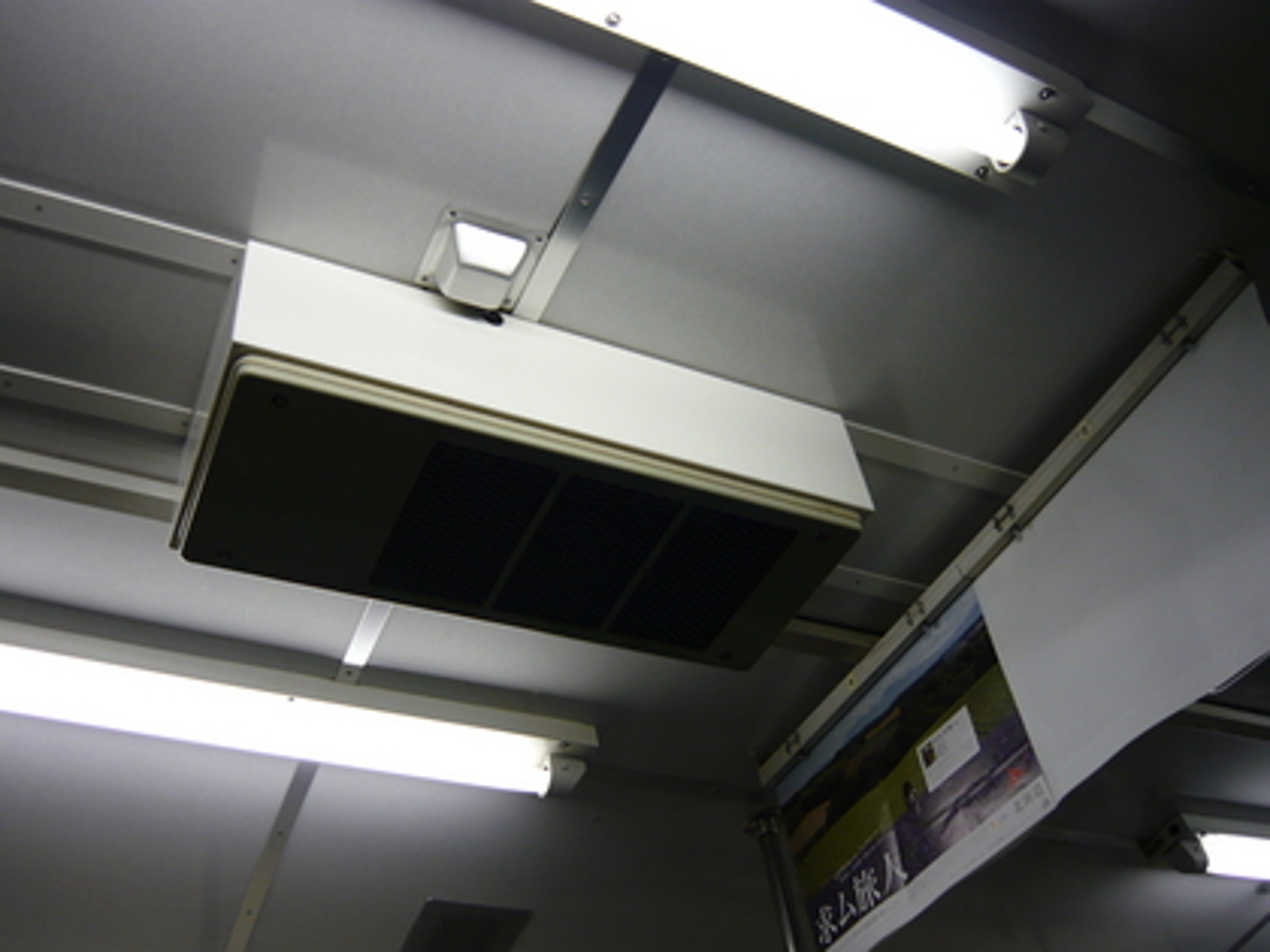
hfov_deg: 55.4
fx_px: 1211
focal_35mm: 33
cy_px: 476
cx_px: 635
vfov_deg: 42.9
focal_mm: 5.5
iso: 100
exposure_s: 1/50
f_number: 2.8
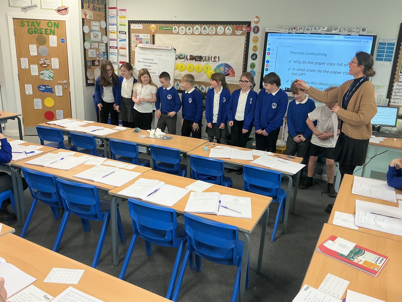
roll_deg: -2.9
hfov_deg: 61.7
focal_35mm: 29
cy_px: 151
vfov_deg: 48.2
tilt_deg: -17.3
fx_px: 337
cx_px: 201
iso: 64
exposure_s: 1/50
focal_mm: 3
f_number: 1.8
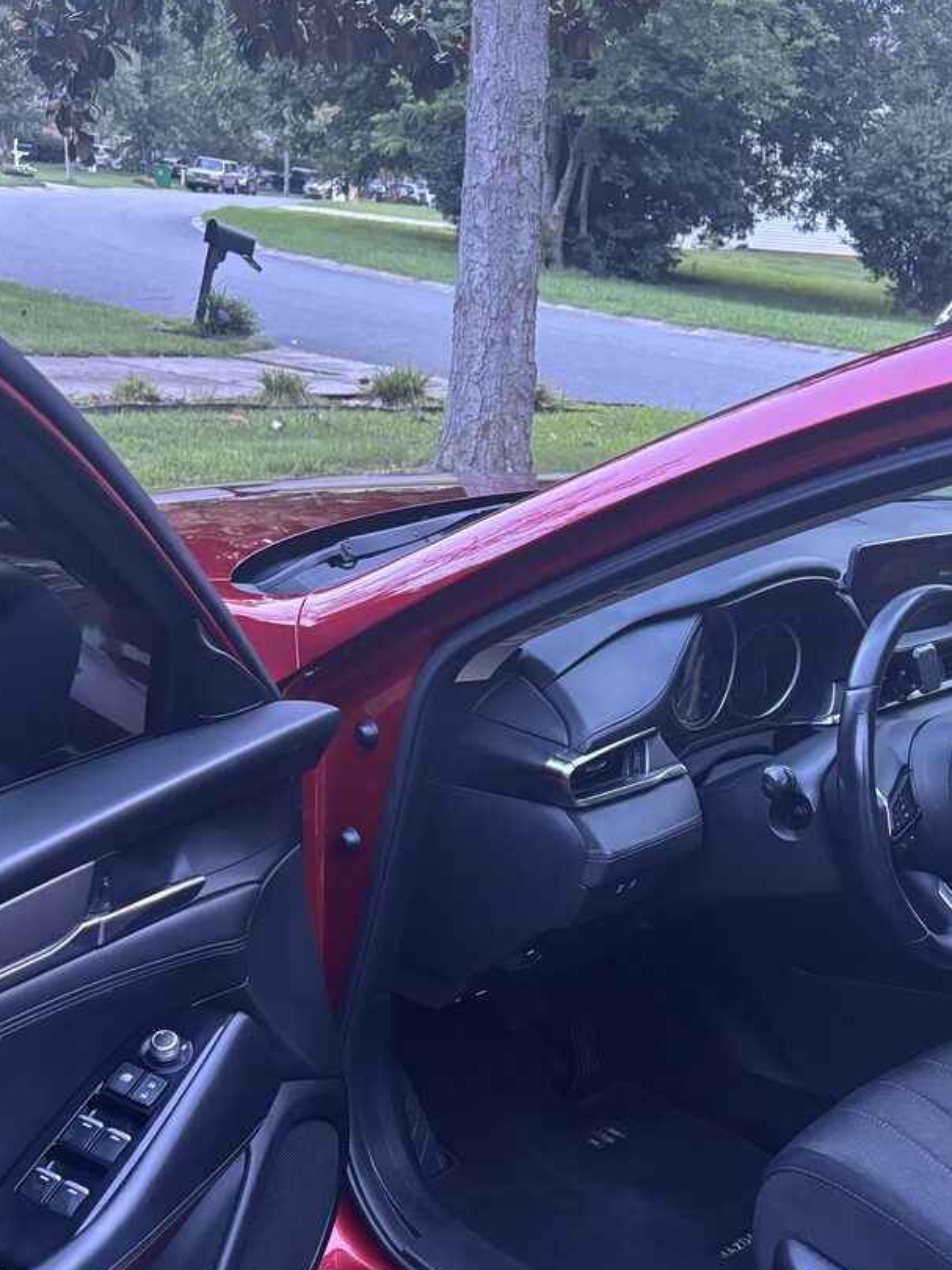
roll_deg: -5.5
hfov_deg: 32.0
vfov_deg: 41.2
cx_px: 612
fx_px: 1650
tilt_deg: -22.6
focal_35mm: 45
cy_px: 907
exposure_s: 1/60
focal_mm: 5.96
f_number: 1.6
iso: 500
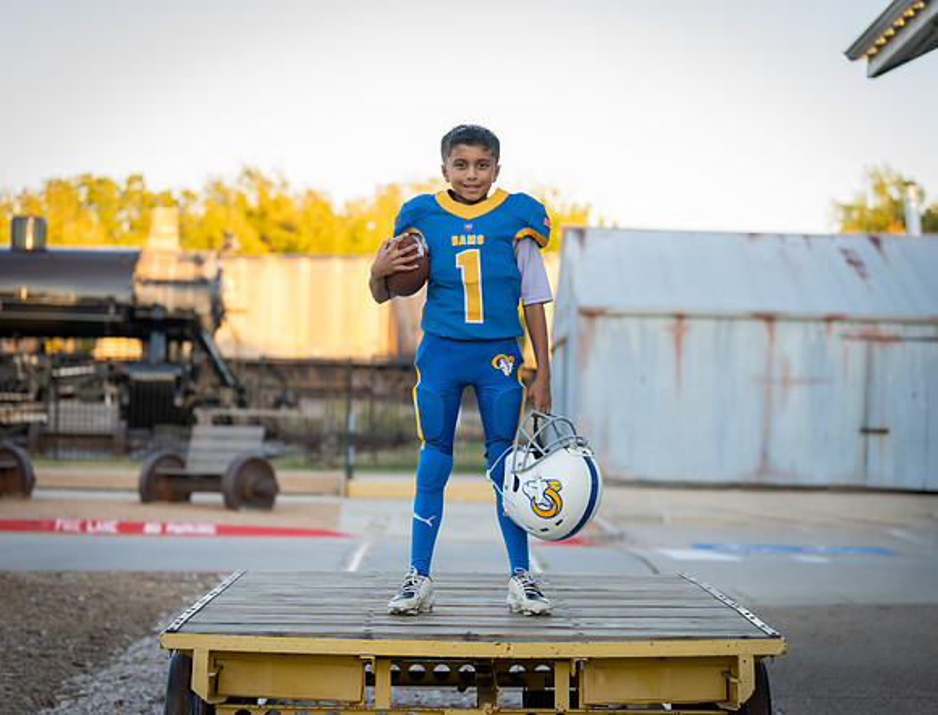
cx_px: 468
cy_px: 358
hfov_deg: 24.5
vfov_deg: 18.8
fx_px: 2163
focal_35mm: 79
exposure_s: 1/320
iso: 320
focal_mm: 70
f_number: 2.8
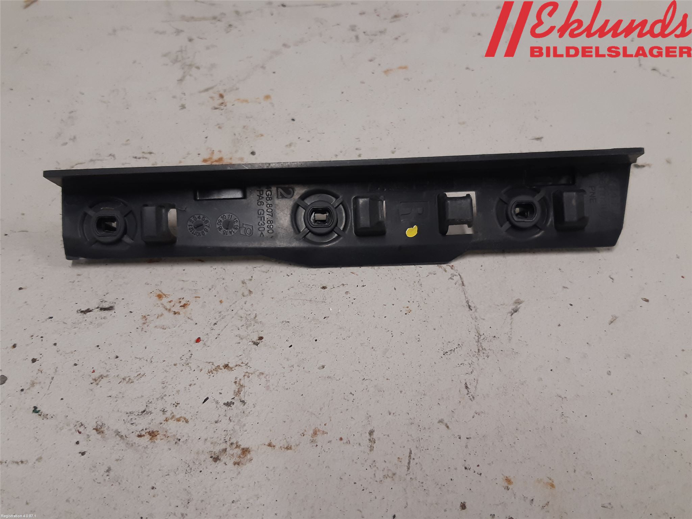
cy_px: 260
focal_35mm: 26
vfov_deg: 53.1
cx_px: 346
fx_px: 520
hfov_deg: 67.3
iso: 100
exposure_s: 1/50
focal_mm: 3.93
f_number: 1.7
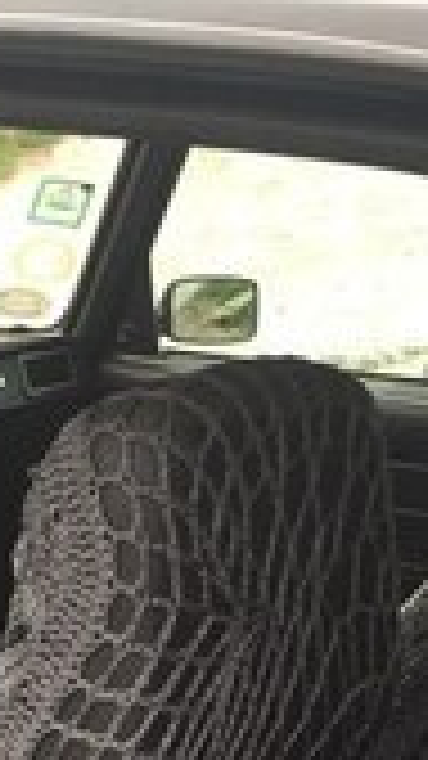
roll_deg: -0.7
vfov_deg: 21.2
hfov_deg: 13.0
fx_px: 1877
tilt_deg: -22.3
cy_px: 940
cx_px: 194
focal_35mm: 93
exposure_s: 1/100
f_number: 2.2
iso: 50
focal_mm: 4.15
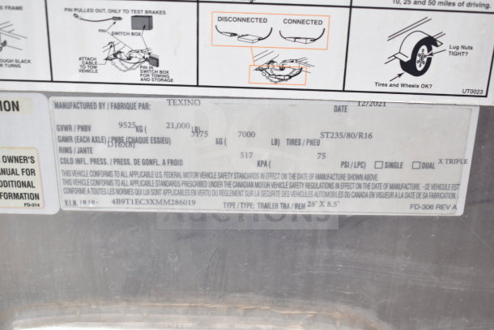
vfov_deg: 29.0
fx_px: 638
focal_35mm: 46
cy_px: 165
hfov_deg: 42.3
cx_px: 247
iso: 100
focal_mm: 31
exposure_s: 1/80
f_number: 4.2
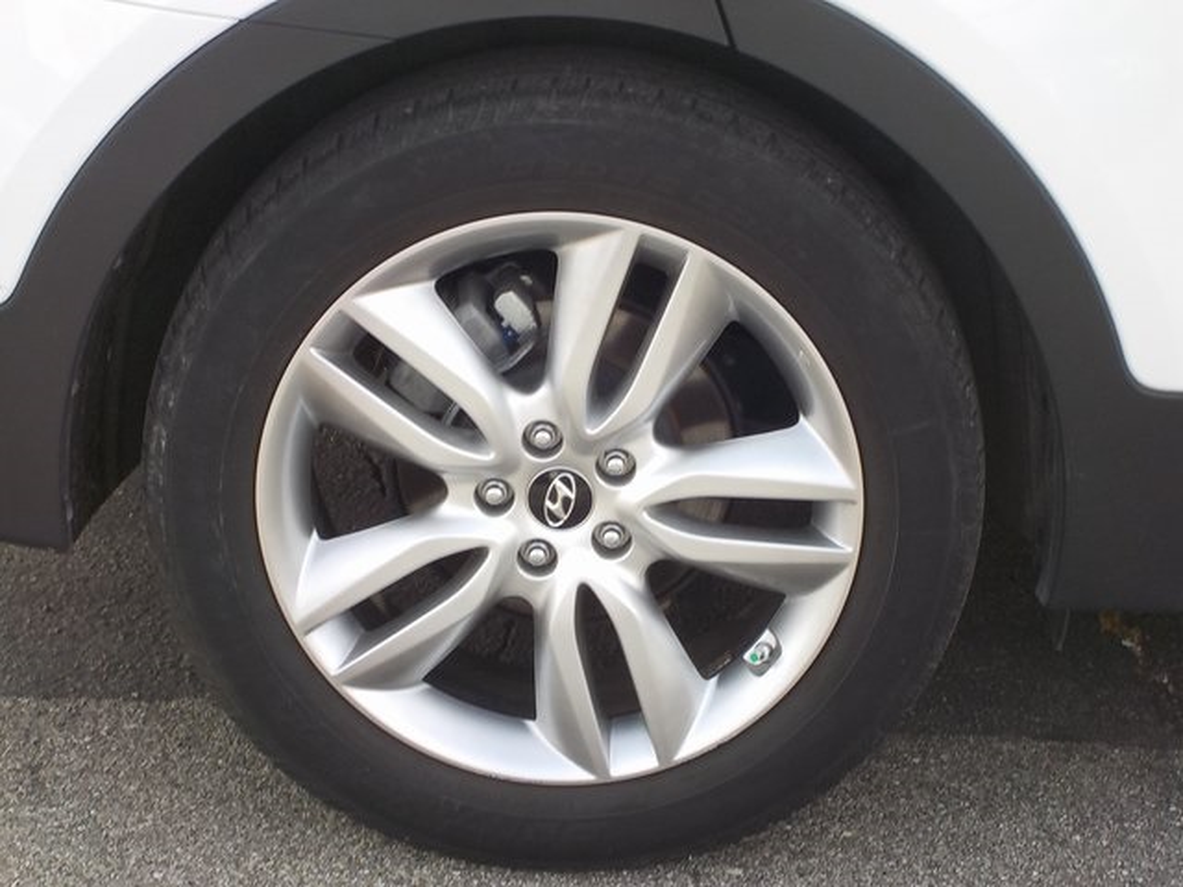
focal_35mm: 90
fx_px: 3076
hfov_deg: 21.8
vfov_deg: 16.4
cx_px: 592
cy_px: 444
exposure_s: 1/125
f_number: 5.9
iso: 125
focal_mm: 12.3
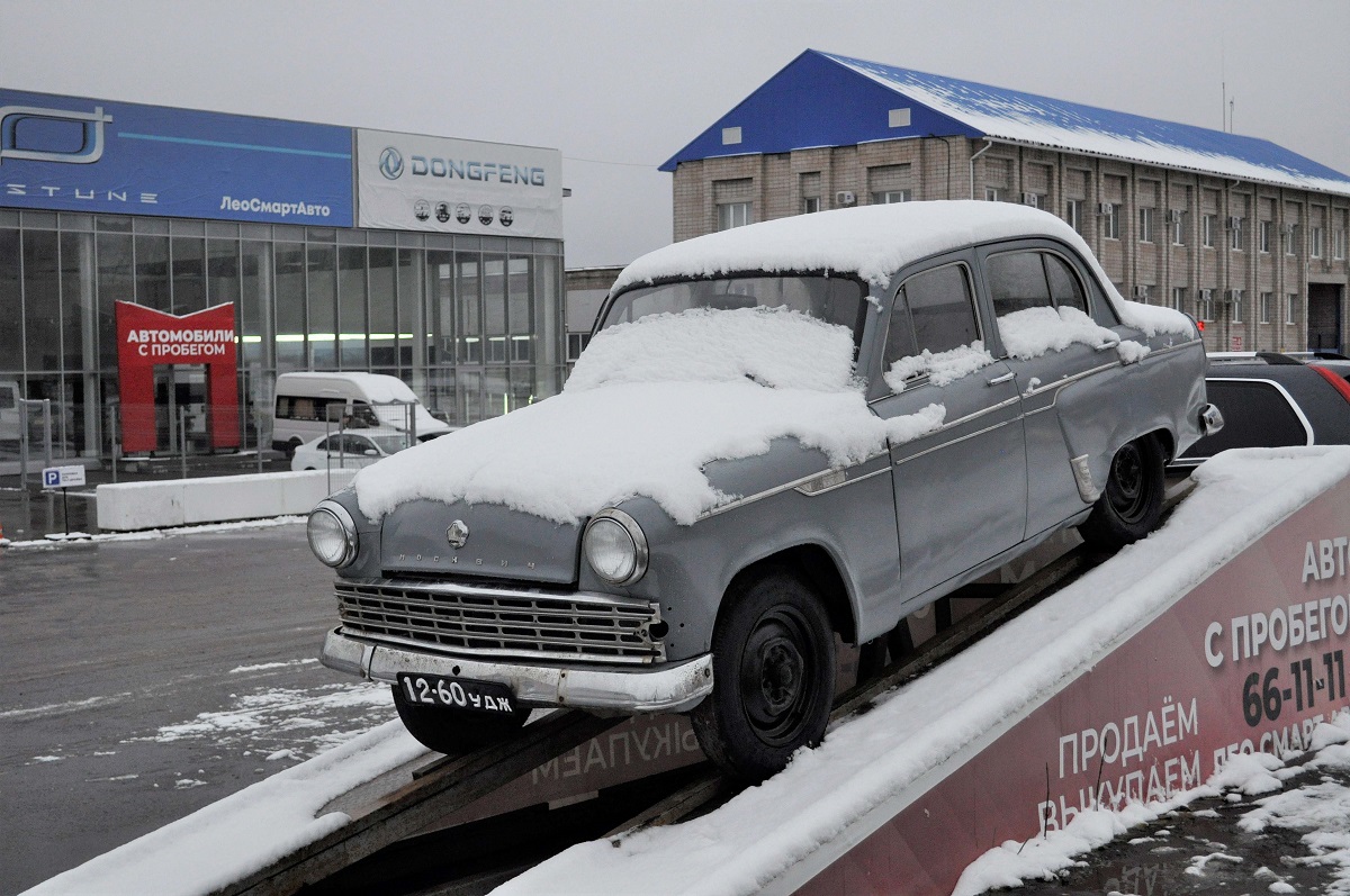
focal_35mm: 51
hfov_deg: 38.9
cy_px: 448
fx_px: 1910
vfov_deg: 26.4
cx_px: 675
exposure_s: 1/640
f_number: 5
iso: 800
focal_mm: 34
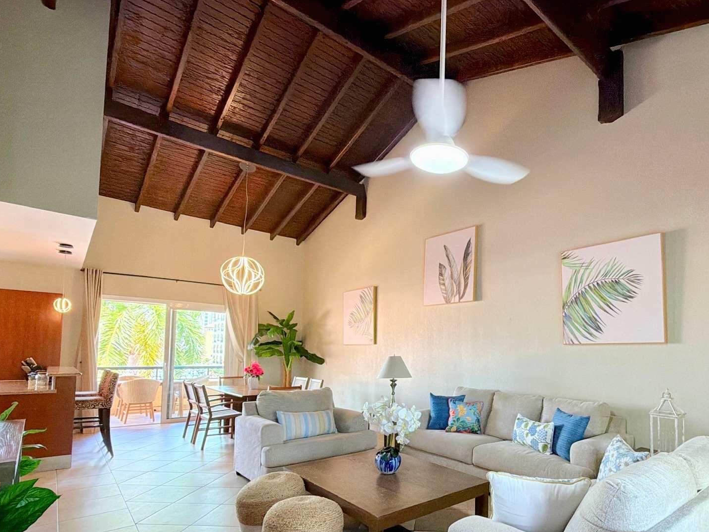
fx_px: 410
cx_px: 436
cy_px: 332
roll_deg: -0.5
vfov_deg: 65.0
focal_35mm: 20
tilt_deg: +2.2
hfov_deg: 80.5
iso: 200
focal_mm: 2.22
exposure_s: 1/60
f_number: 2.2
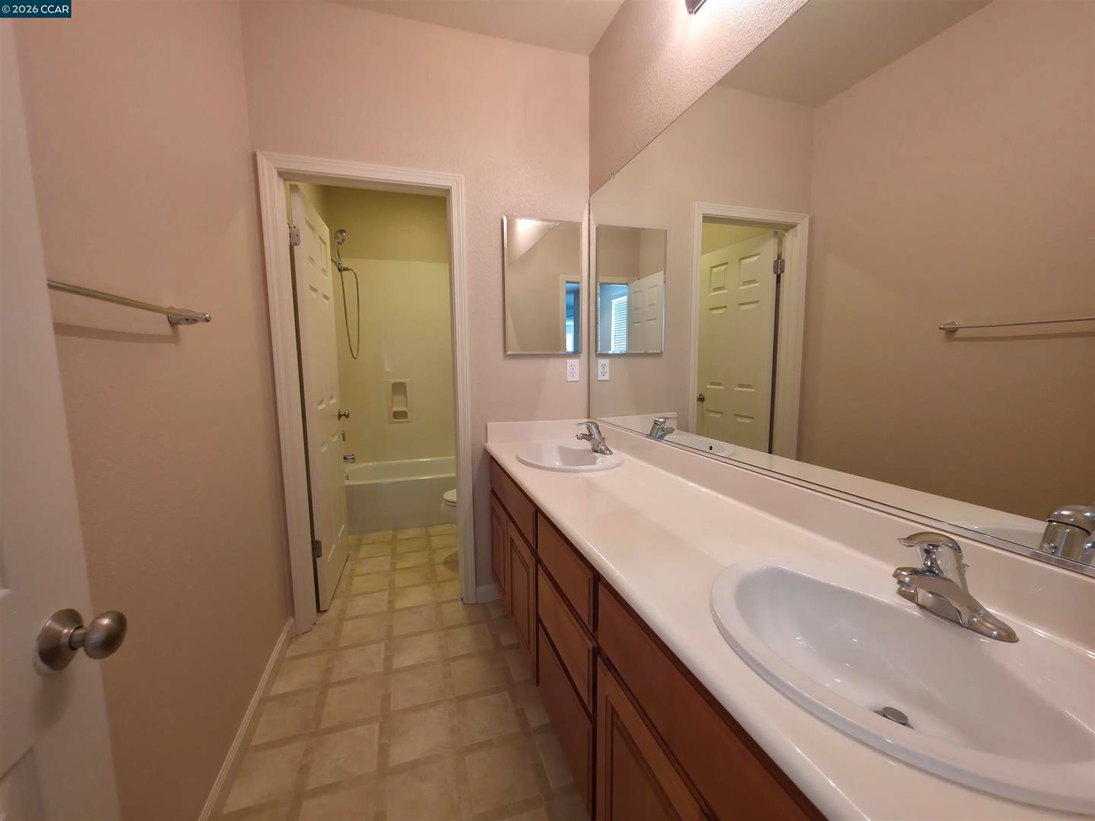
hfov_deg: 106.2
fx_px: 411
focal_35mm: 13
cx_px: 548
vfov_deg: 89.9
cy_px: 410
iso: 160
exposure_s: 1/24
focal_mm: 2.2
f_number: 1.9
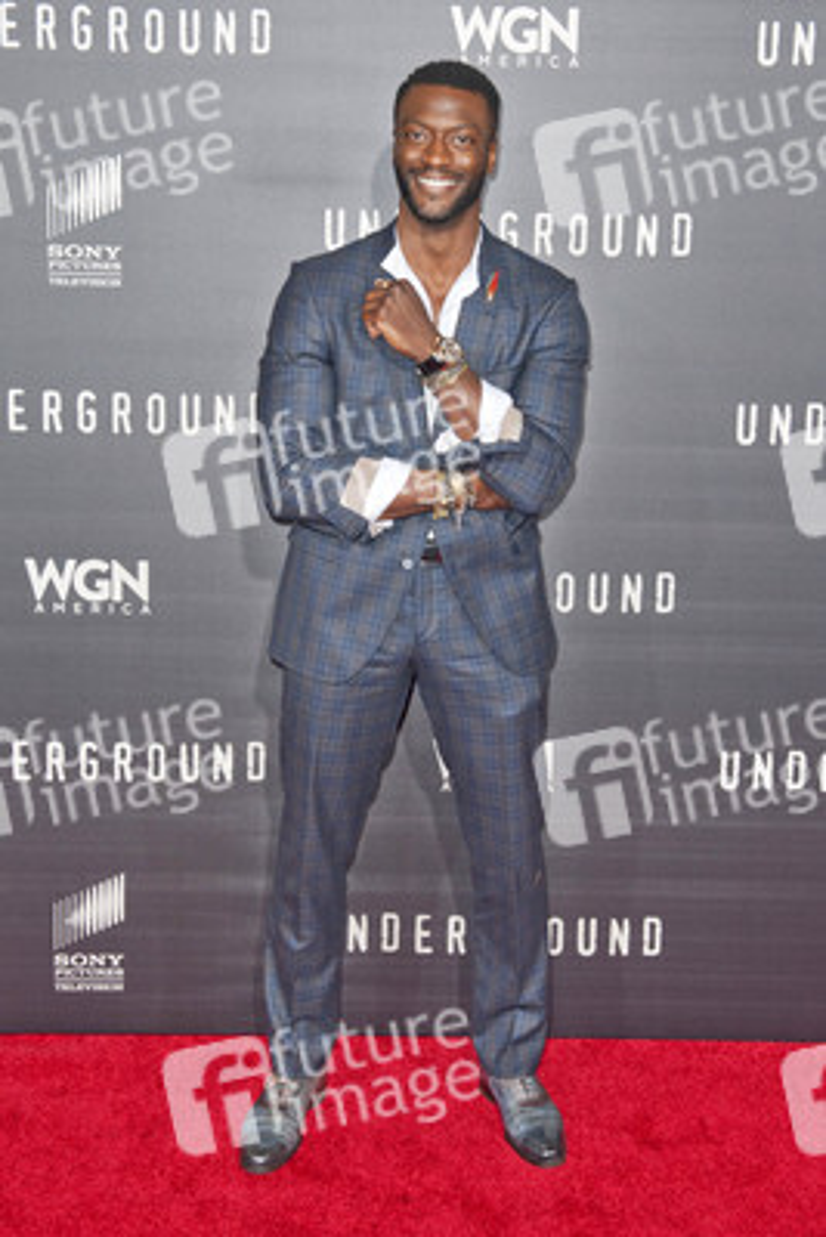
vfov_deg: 41.1
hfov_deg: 28.1
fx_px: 1650
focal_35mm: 48
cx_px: 413
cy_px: 618
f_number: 4.5
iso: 800
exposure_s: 1/400
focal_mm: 48
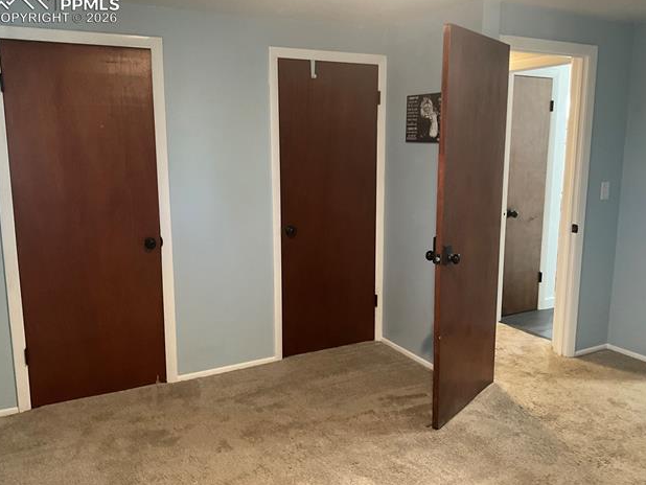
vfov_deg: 46.8
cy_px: 237
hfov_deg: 59.9
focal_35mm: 30
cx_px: 323
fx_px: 560
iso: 320
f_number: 1.8
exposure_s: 1/40
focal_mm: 3
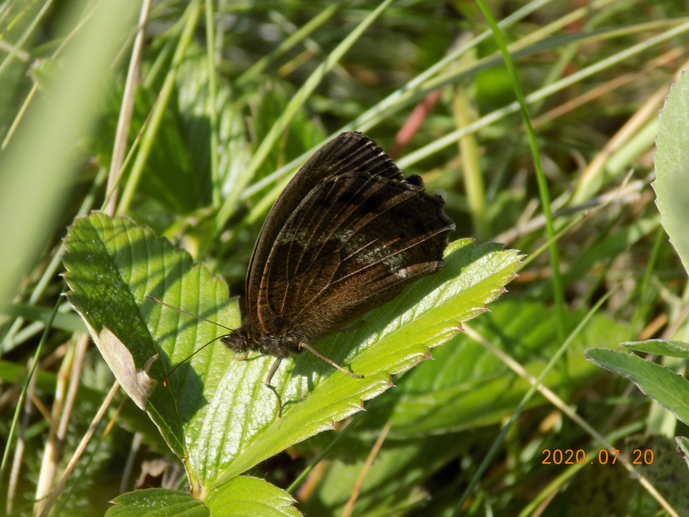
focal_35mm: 317
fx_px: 6310
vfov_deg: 4.7
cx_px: 344
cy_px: 258
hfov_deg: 6.2
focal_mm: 56.4
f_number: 5.9
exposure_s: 1/160
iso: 80
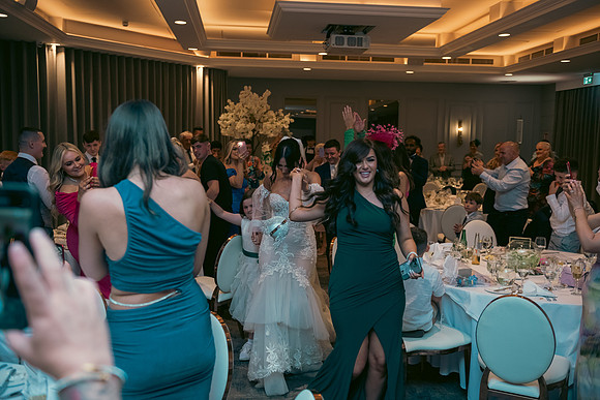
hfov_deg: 54.4
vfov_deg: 37.9
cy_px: 200
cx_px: 300
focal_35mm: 35
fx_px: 583
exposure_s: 1/160
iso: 800
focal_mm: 35
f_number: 3.5
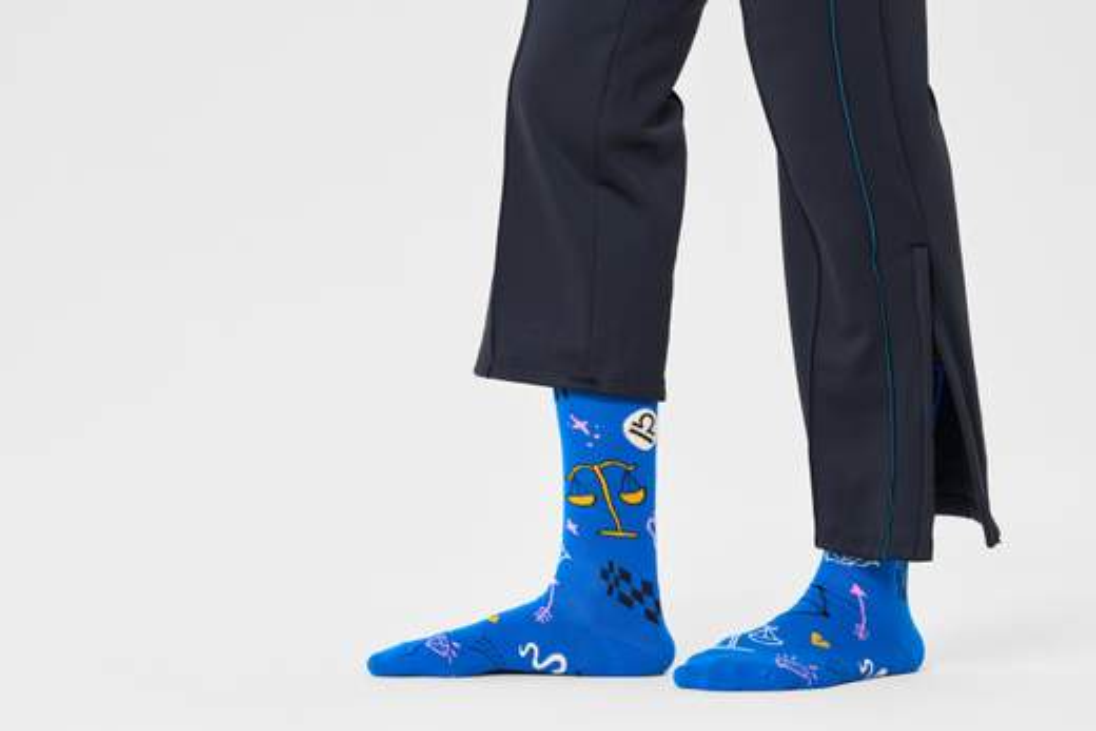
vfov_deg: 13.0
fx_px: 3197
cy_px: 366
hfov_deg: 19.5
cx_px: 548
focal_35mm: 105
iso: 100
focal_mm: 105
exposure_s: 1/125
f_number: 11
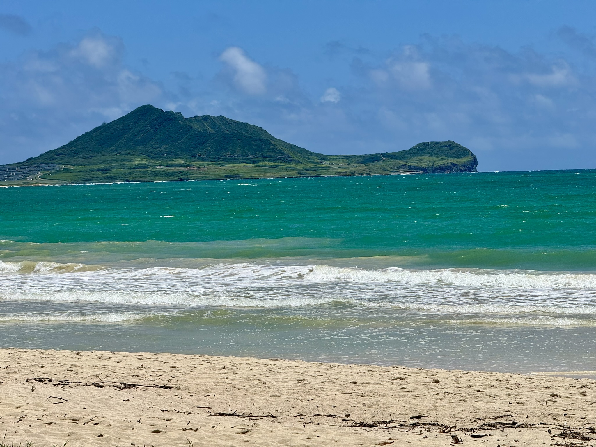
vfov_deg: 12.3
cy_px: 224
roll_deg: +1.1
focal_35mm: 120
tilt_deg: -0.7
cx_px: 298
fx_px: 2066
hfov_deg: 16.4
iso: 50
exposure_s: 1/4651
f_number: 2.8
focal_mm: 15.66
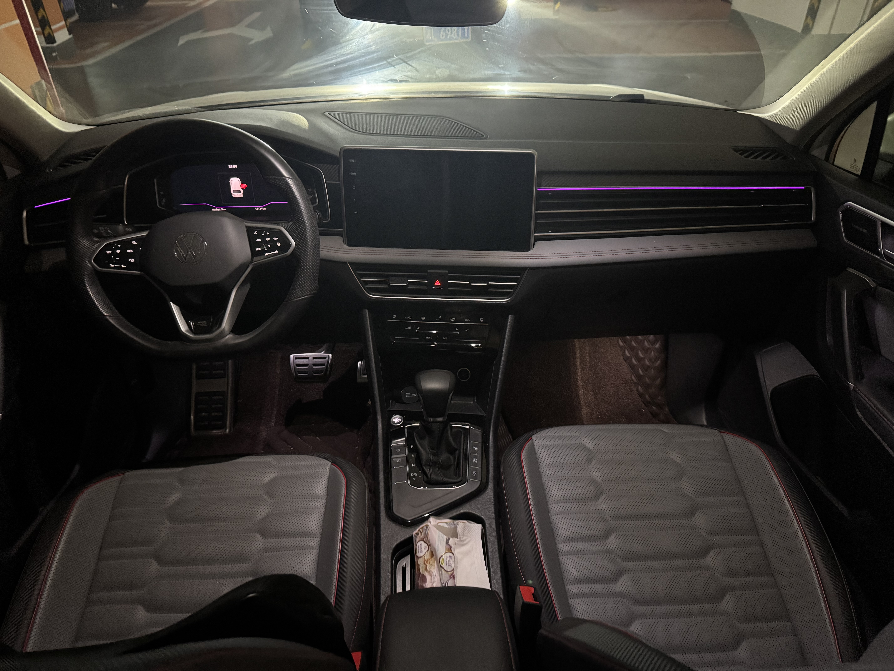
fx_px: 620
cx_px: 447
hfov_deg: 71.6
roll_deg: +1.4
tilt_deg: -35.6
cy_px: 336
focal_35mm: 24
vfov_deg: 56.8
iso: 1600
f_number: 1.78
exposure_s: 1/29
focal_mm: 6.76
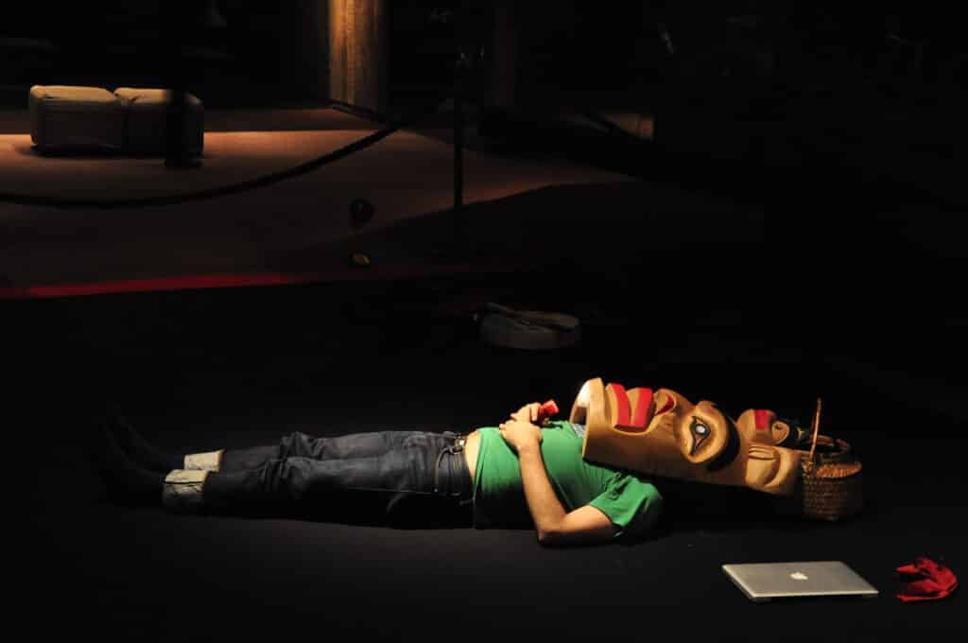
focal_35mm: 63
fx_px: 1692
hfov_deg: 31.9
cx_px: 484
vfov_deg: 21.5
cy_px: 322
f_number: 6.3
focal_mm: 42
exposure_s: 1/4
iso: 1600
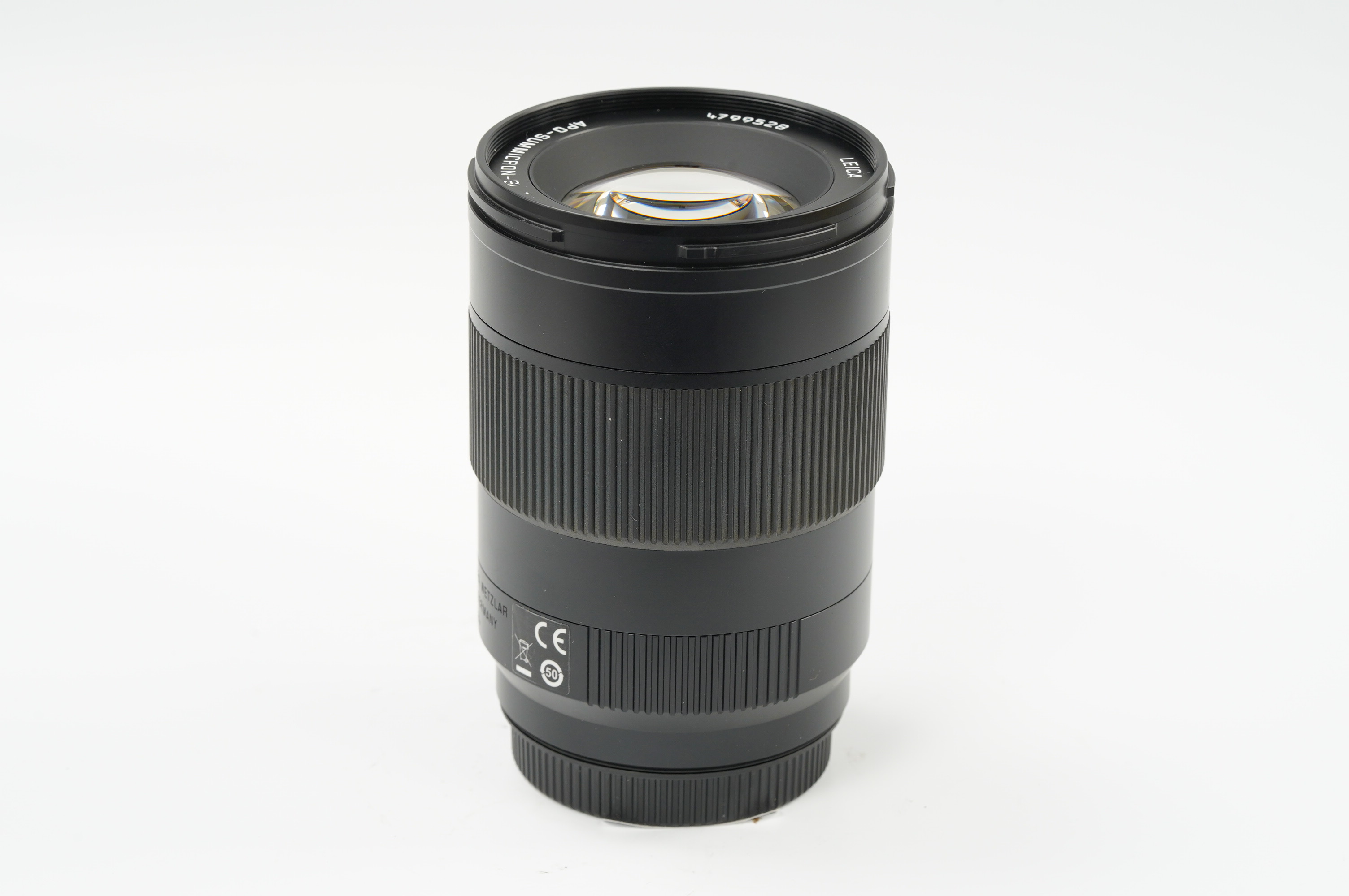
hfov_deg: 22.6
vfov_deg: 15.2
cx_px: 674
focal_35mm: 90
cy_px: 448
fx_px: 3369
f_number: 11
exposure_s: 1/10
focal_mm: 90
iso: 1000
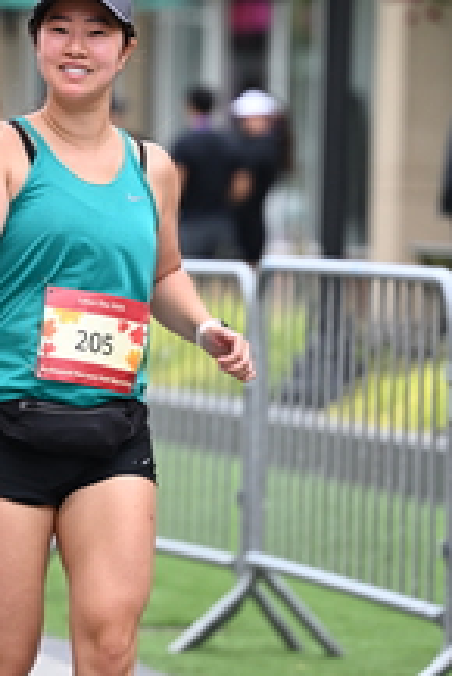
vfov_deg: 6.5
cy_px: 209
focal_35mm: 317
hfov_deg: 4.3
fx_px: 5960
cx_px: 73
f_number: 2.8
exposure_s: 1/1600
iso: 640
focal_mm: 125
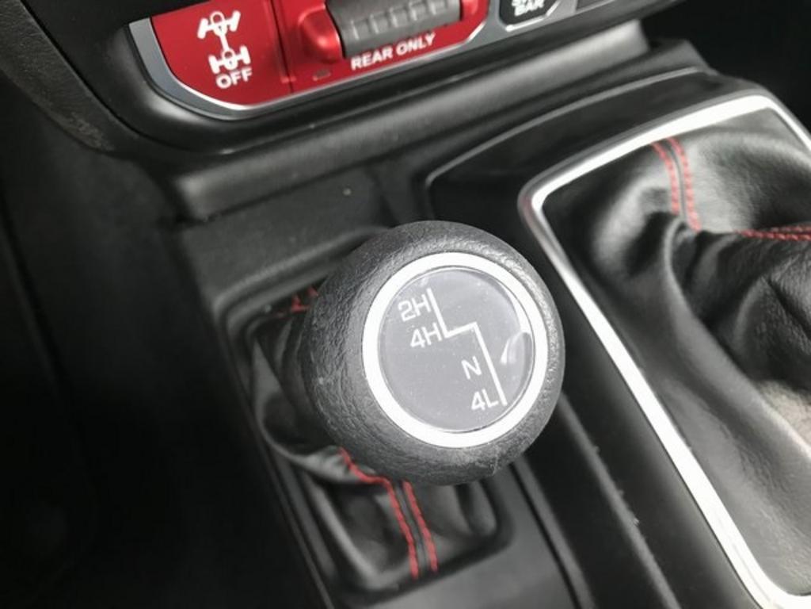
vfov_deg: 49.7
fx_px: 656
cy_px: 304
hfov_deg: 63.4
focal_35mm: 28
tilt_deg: -67.7
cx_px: 406
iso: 50
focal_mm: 3.99
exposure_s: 1/15
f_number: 1.8
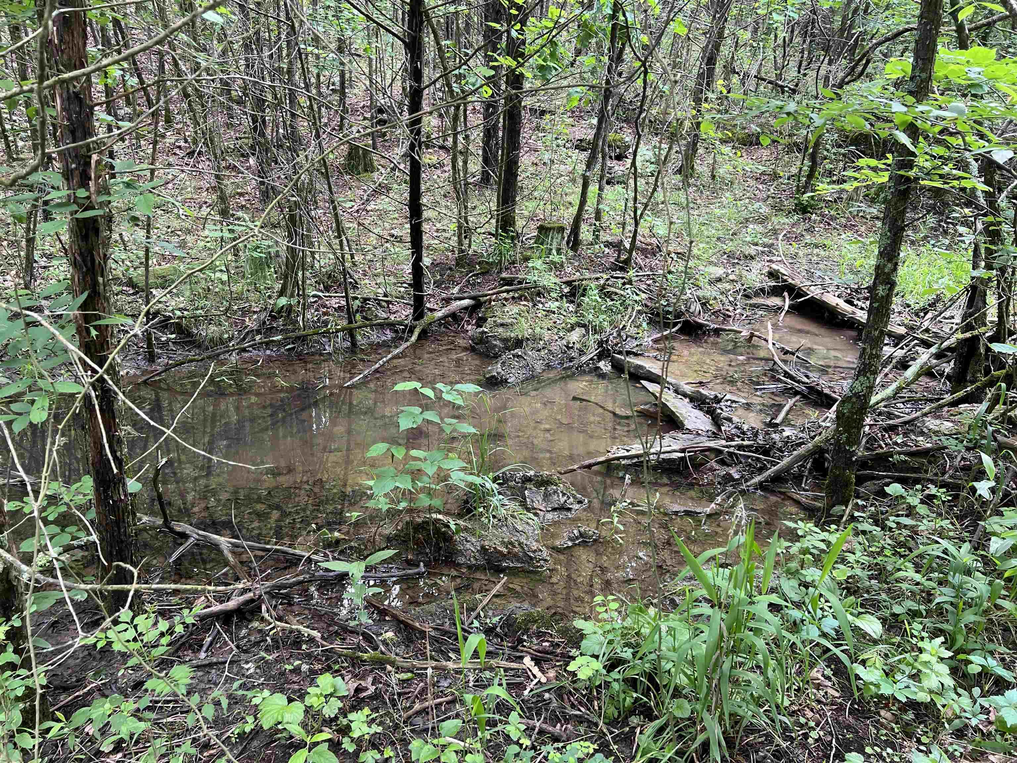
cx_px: 508
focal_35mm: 26
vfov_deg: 53.1
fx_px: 764
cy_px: 382
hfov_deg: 67.3
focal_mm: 5.7
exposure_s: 1/121
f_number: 1.5
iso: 125
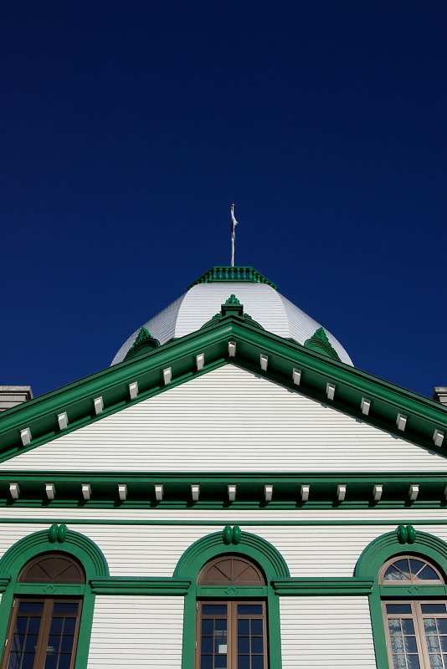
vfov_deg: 46.4
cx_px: 224
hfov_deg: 31.9
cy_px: 334
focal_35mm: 42
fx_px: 782
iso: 200
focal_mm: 28
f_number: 10
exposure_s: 1/640
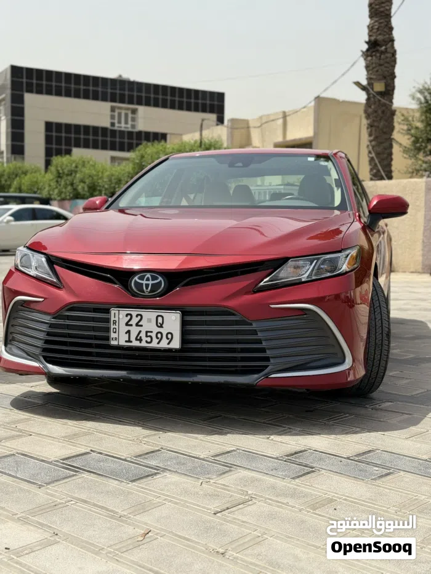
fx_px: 797
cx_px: 216
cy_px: 287
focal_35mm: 48
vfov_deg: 39.7
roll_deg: -1.7
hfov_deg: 30.3
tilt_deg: -3.3
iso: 64
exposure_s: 1/4587
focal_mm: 6.76
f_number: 1.78
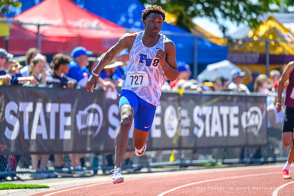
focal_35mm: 241
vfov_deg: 5.7
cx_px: 135
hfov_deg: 8.5
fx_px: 1971
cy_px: 106
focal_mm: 200
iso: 400
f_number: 2.8
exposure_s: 1/2500
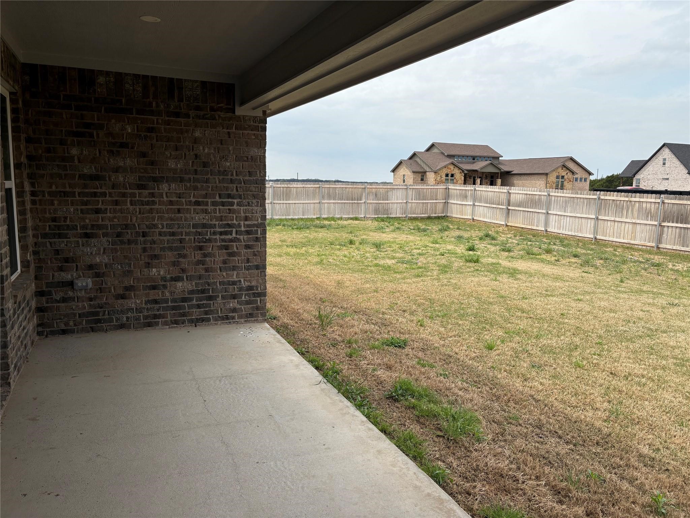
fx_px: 518
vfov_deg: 53.1
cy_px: 259
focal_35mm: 26
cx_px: 345
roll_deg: -1.2
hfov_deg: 67.3
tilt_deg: -7.8
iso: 50
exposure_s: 1/3623
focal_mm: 5.96
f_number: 1.6
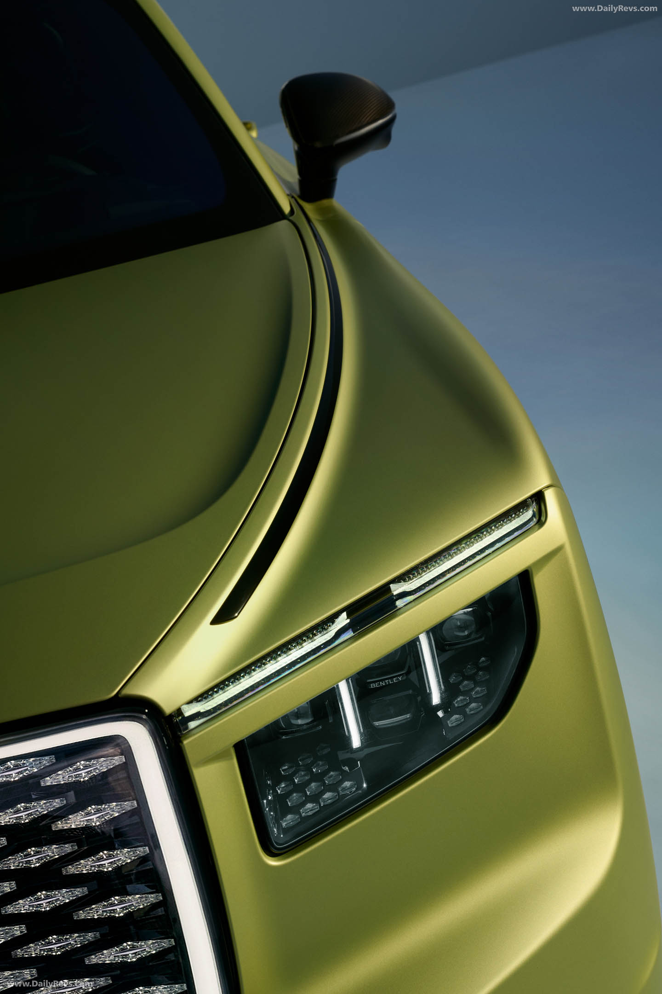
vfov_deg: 31.9
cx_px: 331
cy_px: 497
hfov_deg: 21.6
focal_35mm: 63
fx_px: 1738
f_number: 10
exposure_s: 1/160
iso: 110
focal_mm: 63
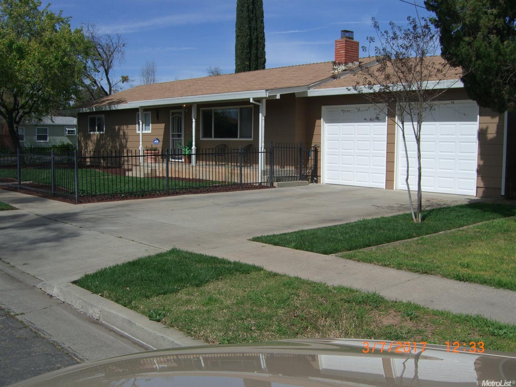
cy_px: 194
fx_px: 566
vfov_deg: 37.7
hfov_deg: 49.0
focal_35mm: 38
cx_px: 258
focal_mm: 7.9
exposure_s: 1/320
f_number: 8
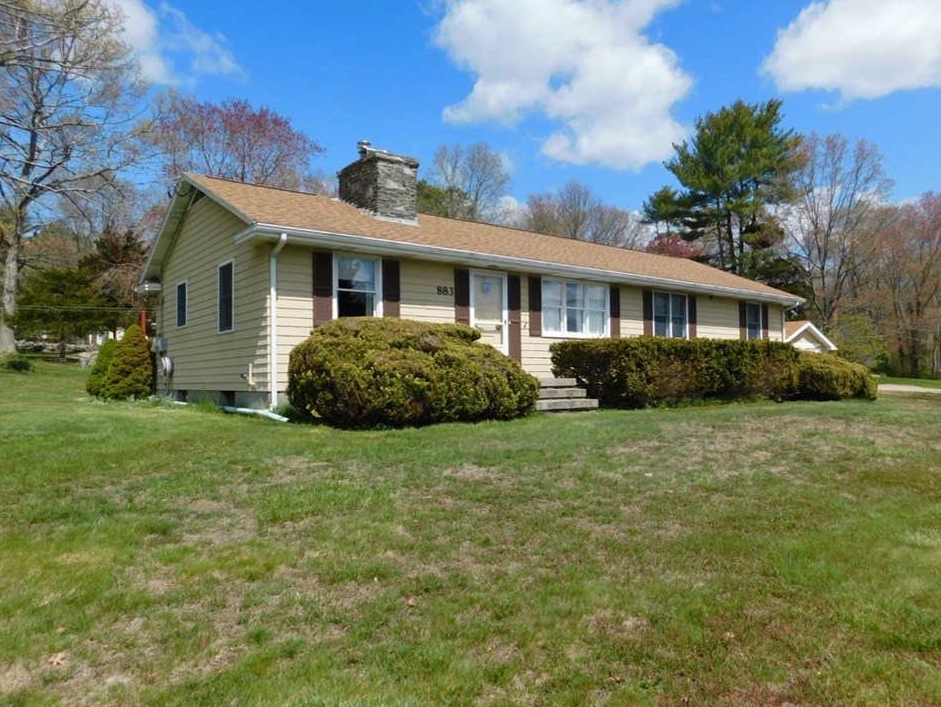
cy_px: 374
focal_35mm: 25
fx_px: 680
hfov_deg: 69.3
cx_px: 508
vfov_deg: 54.9
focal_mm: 4
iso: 125
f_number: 6
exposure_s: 1/500
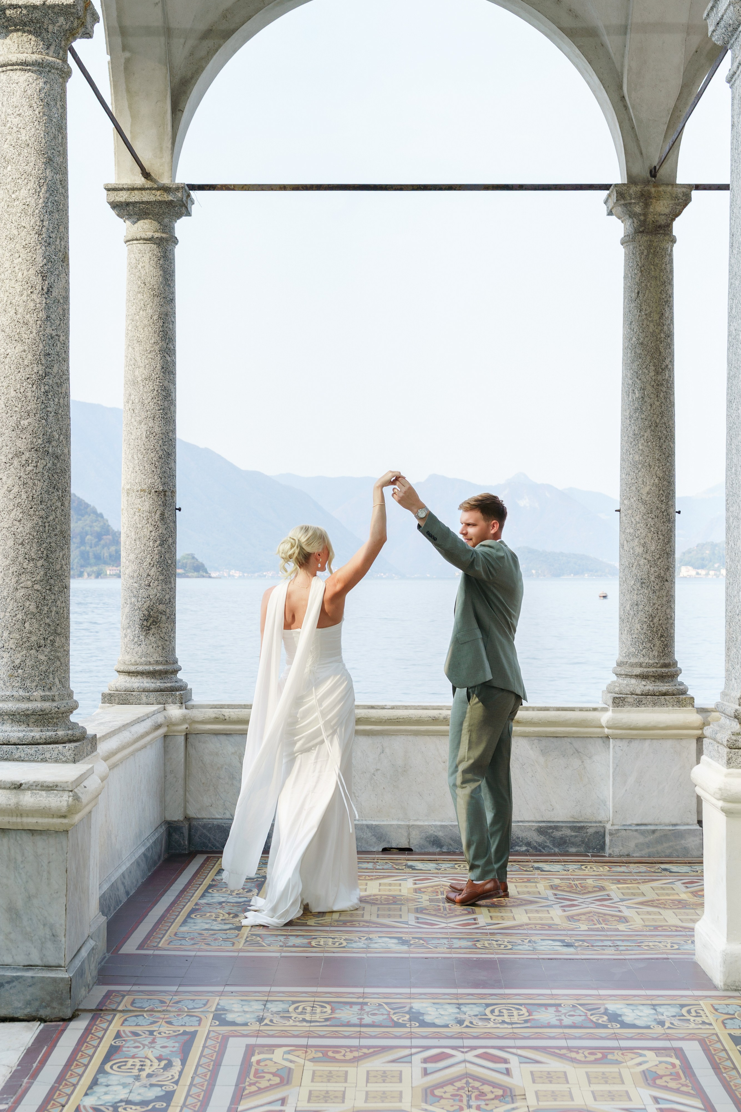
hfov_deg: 27.5
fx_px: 1513
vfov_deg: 40.3
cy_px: 548
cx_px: 374
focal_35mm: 49
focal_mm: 48
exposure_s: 1/250
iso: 100
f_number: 6.3
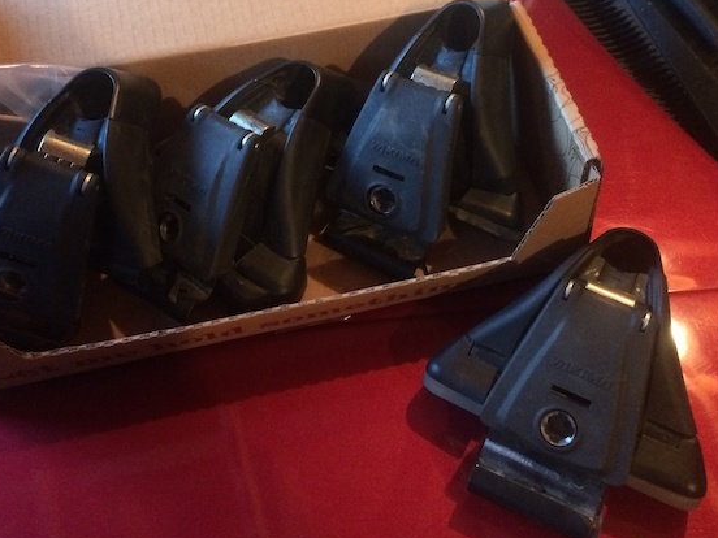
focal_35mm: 42
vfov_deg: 34.0
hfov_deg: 44.8
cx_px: 339
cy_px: 177
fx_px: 871
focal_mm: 4.15
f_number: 2.2
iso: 400
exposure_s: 1/15
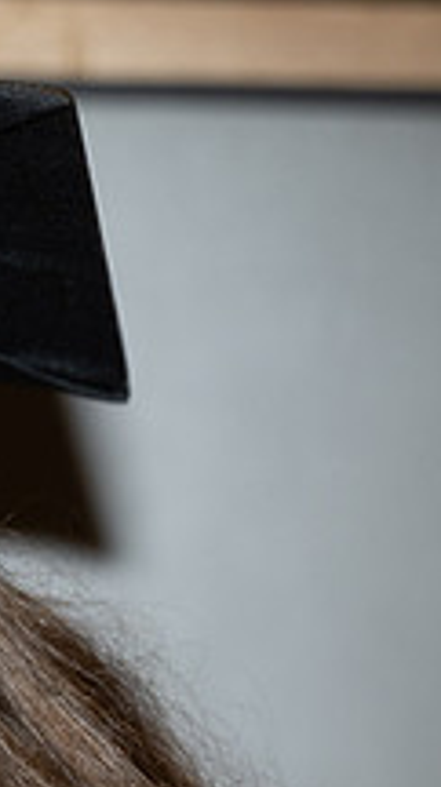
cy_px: 636
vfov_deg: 6.4
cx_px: -594
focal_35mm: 338
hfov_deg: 3.5
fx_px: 7049
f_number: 5
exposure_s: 1/125
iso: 1000
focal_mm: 120
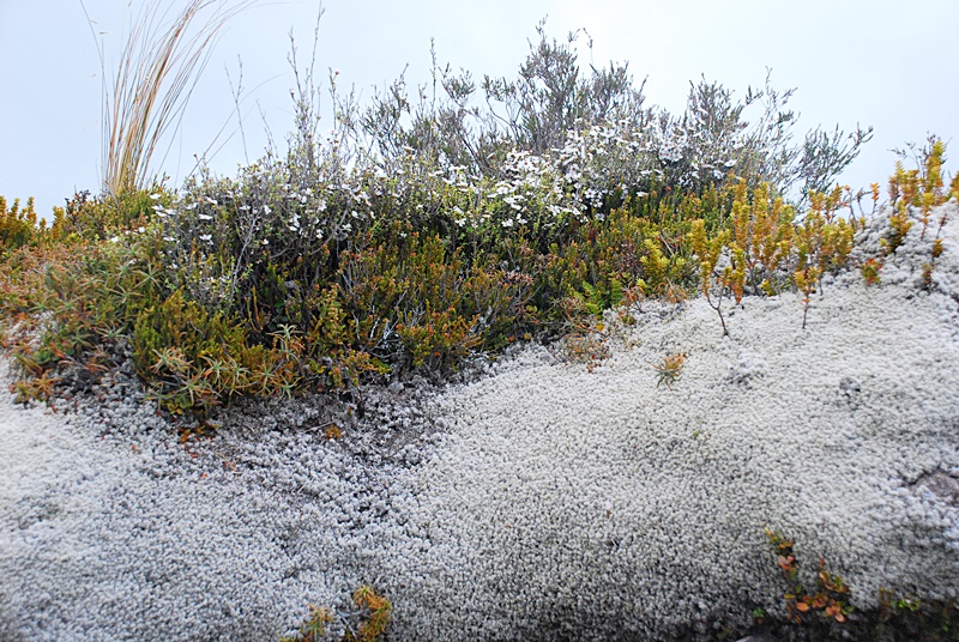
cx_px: 480
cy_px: 321
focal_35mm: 57
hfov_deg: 35.0
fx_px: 1521
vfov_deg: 23.9
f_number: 5.6
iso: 400
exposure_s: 1/500
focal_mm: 38
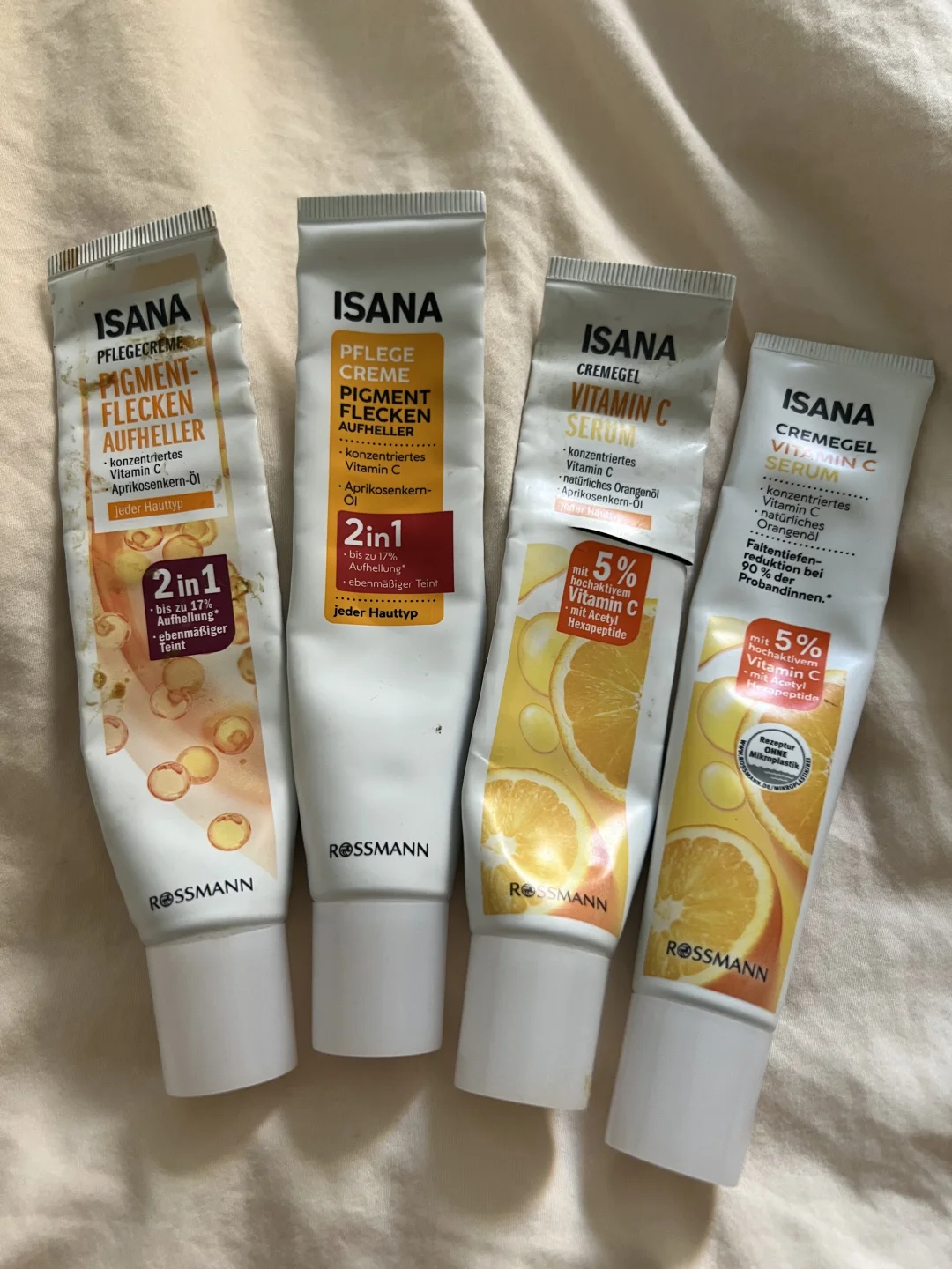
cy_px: 634
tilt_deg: -68.0
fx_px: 953
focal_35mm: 26
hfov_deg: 53.1
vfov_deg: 67.3
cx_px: 476
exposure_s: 1/60
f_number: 1.5
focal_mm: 5.7
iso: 200
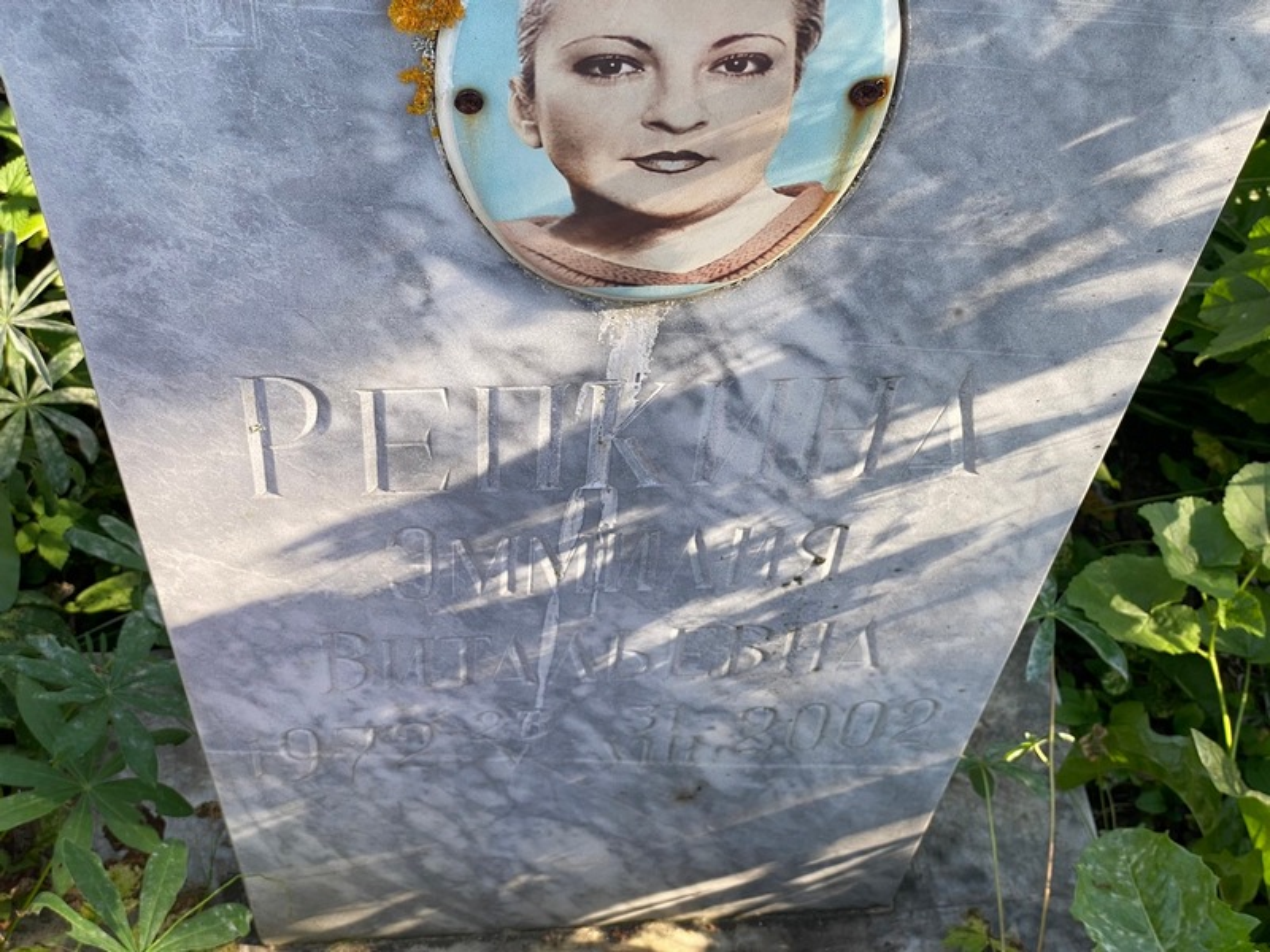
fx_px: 1908
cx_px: 635
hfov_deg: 36.8
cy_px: 476
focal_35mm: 52
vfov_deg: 28.0
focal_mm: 6
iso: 20
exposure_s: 1/122
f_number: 2
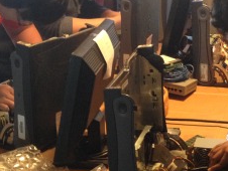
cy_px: 60
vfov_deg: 14.9
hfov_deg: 19.6
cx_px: 176
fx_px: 653
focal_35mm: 99
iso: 200
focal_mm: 4.28
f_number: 2.4
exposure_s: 1/20
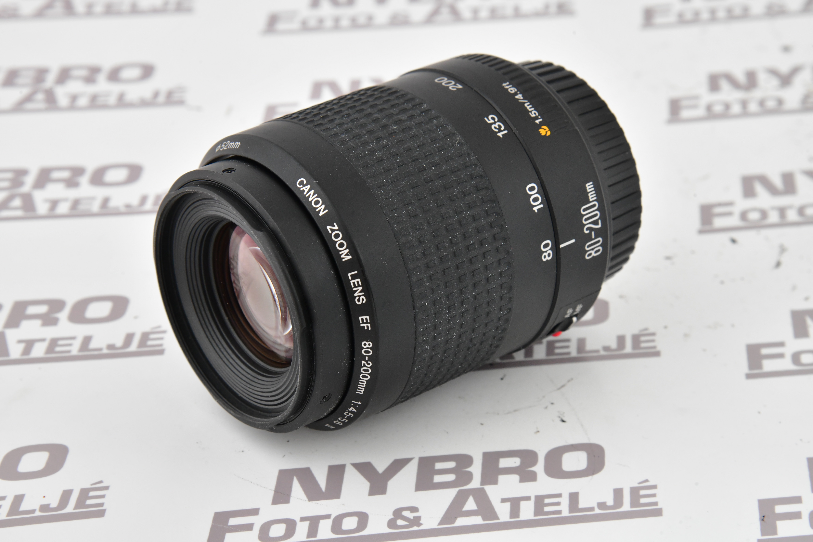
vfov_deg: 11.4
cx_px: 406
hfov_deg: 17.1
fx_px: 2710
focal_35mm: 120
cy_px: 271
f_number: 14
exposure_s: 1/125
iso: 1600
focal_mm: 120
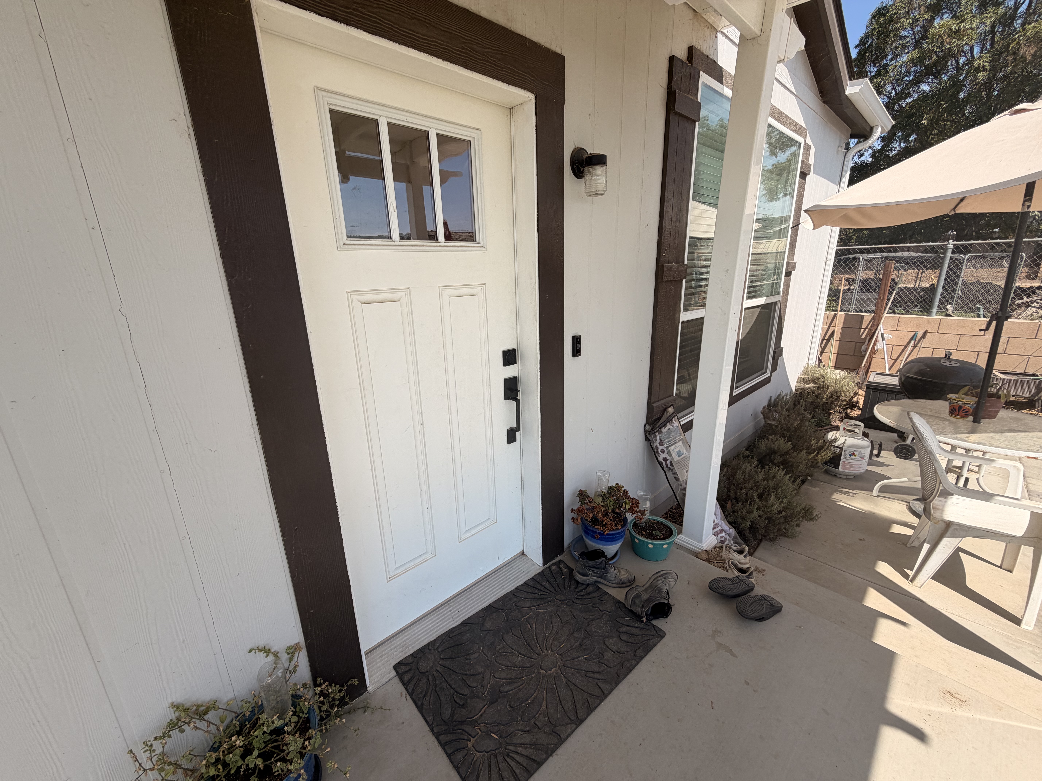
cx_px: 521
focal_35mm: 14
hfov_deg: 102.1
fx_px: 421
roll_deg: +0.5
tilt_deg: -15.4
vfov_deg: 85.7
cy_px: 390
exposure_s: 1/770
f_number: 2.2
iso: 25
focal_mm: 2.22
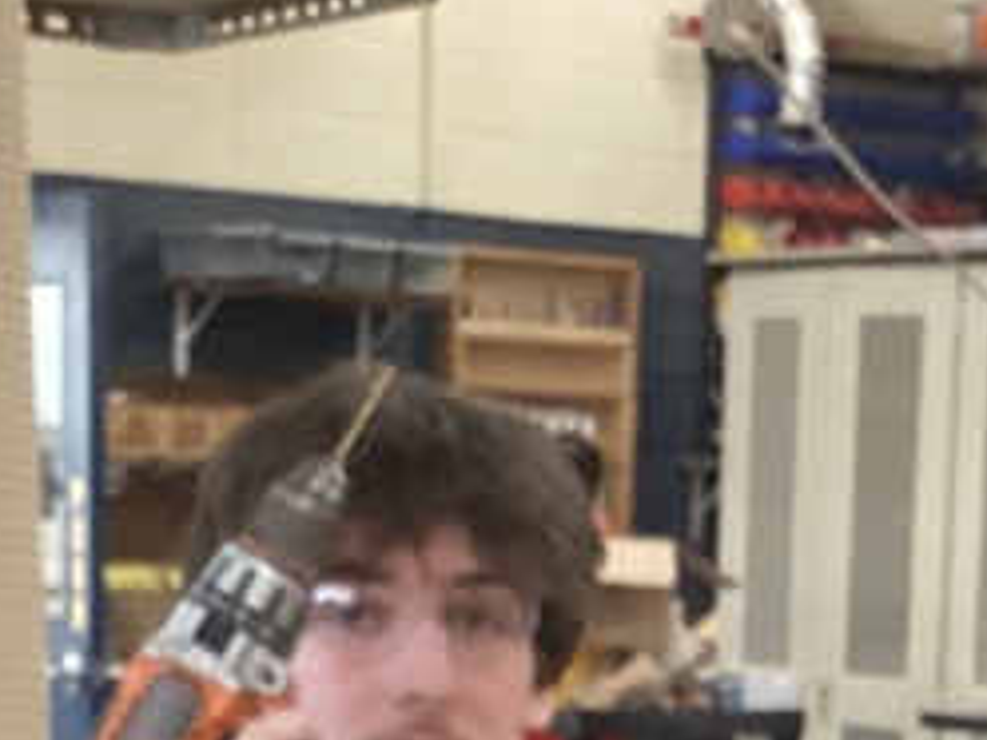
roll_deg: -2.7
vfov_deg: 10.8
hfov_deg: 15.3
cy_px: 1353
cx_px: 764
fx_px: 3650
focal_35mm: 128
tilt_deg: -11.9
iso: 320
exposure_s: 1/60
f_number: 2.4
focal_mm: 3.3
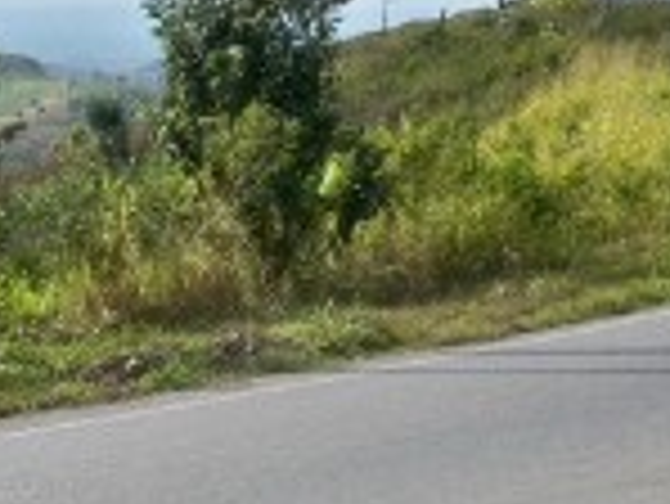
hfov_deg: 20.7
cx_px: 153
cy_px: 4
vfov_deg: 15.5
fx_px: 1821
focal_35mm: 94
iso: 64
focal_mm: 6.3
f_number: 3.1
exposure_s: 1/640
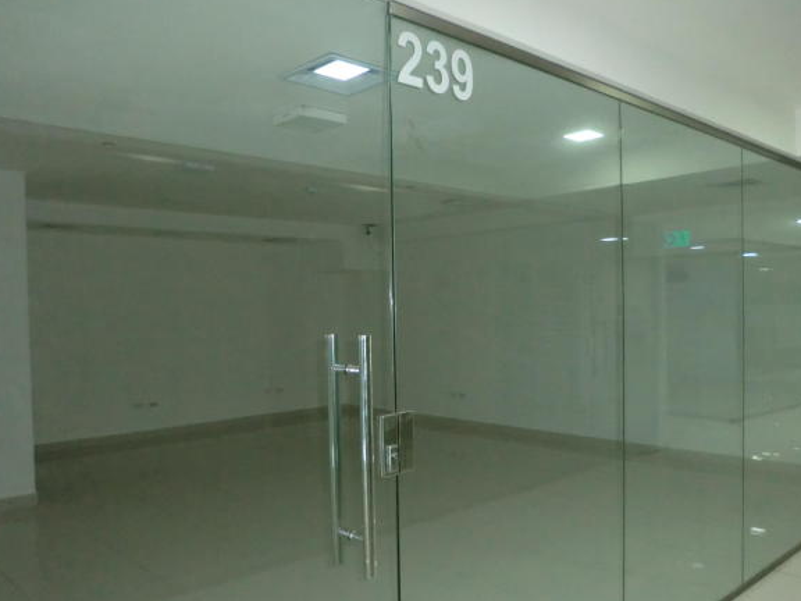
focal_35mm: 30
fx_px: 694
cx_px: 428
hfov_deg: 59.9
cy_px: 327
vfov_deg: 46.7
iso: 400
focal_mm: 4.9
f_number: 3.2
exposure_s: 1/60
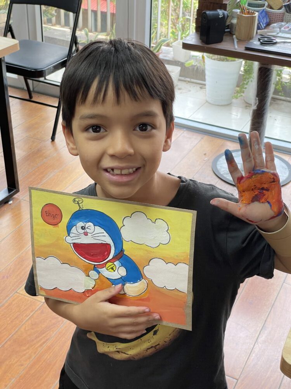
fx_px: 583
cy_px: 194
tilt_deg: -31.8
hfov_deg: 28.0
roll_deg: -2.1
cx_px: 146
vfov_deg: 36.8
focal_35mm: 52
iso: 50
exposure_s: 1/99
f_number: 2
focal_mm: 6
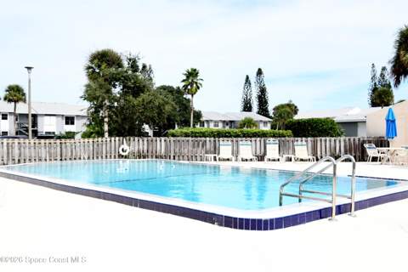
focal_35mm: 30
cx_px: 204
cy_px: 136
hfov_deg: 61.9
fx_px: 340
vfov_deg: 43.6
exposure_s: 1/8000
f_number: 5
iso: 1250
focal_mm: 20
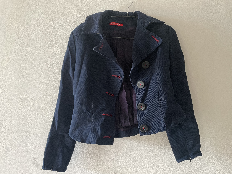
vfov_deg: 53.1
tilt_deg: -2.0
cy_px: 87
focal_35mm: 26
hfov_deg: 67.3
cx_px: 116
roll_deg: -1.4
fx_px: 174
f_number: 1.6
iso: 125
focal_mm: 4.2
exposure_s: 1/72
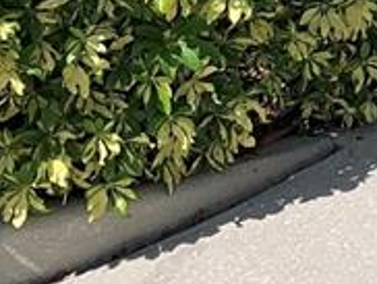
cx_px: 990
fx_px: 1592
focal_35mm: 146
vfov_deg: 9.1
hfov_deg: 10.8
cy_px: -406
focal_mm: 4.25
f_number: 1.8
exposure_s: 1/2481
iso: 25
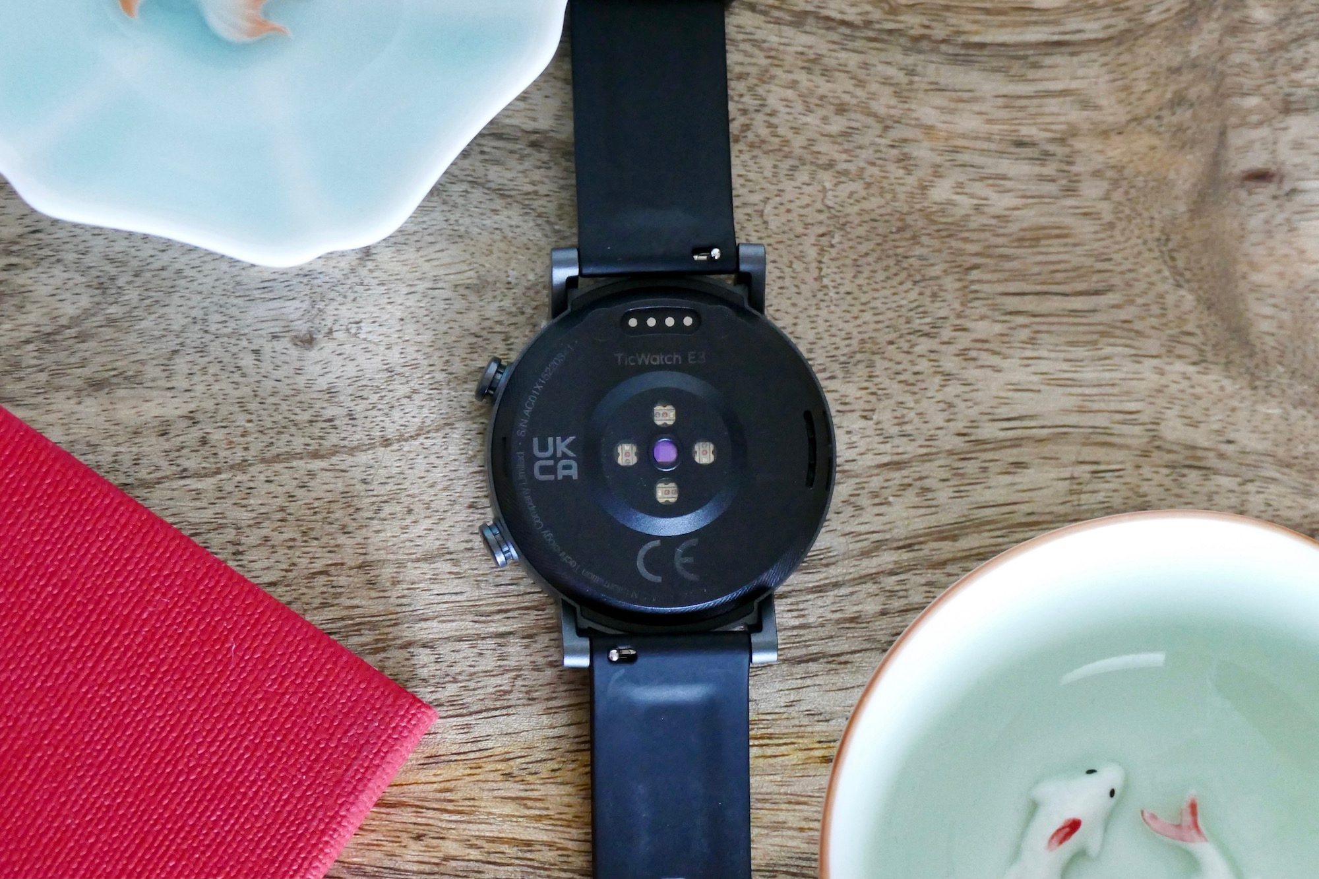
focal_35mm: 180
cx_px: 660
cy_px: 440
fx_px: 6594
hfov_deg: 11.4
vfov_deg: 7.6
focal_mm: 65.81
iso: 1600
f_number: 4
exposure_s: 1/40
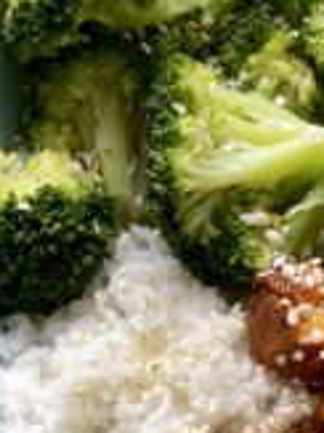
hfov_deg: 17.3
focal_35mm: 85
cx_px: 125
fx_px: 1062
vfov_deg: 20.0
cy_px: 644
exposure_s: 1/122
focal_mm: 4.2
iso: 32
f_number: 1.6
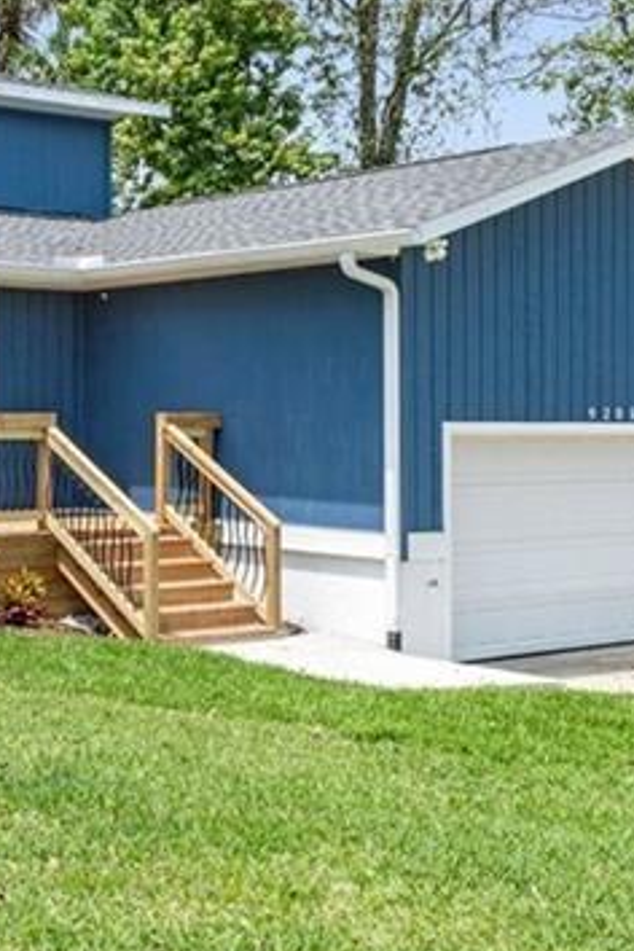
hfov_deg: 22.5
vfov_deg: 37.9
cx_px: -250
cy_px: 348
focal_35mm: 52
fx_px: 1374
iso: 320
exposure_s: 1/640
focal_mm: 12
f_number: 8
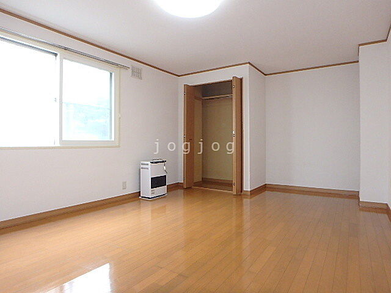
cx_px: 196
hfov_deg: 79.0
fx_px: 237
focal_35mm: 21
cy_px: 146
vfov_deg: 63.4
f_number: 3.5
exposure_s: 1/30
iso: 400
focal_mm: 3.7
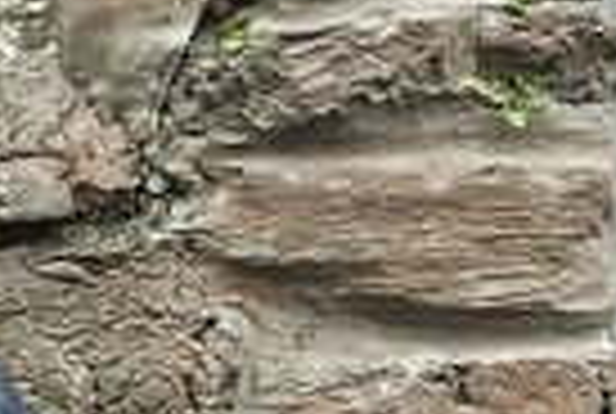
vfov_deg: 5.8
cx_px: -1052
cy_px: 551
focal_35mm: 236
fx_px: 4045
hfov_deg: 7.8
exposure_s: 1/125
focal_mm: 27
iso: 2000
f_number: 4
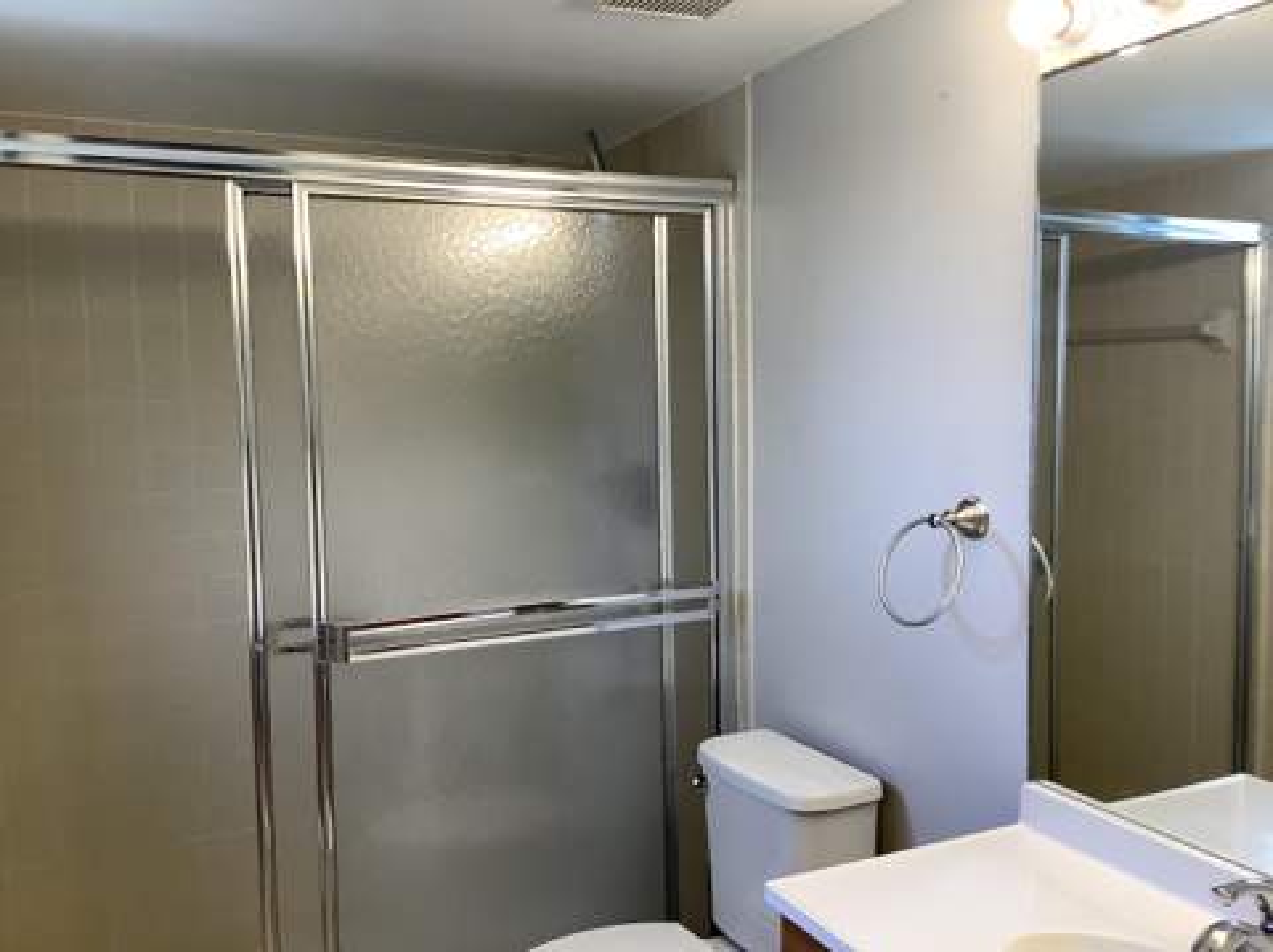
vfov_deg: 45.4
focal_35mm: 31
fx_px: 1139
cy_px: 476
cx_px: 636
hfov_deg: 58.4
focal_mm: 3.3
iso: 80
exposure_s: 1/120
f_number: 2.4
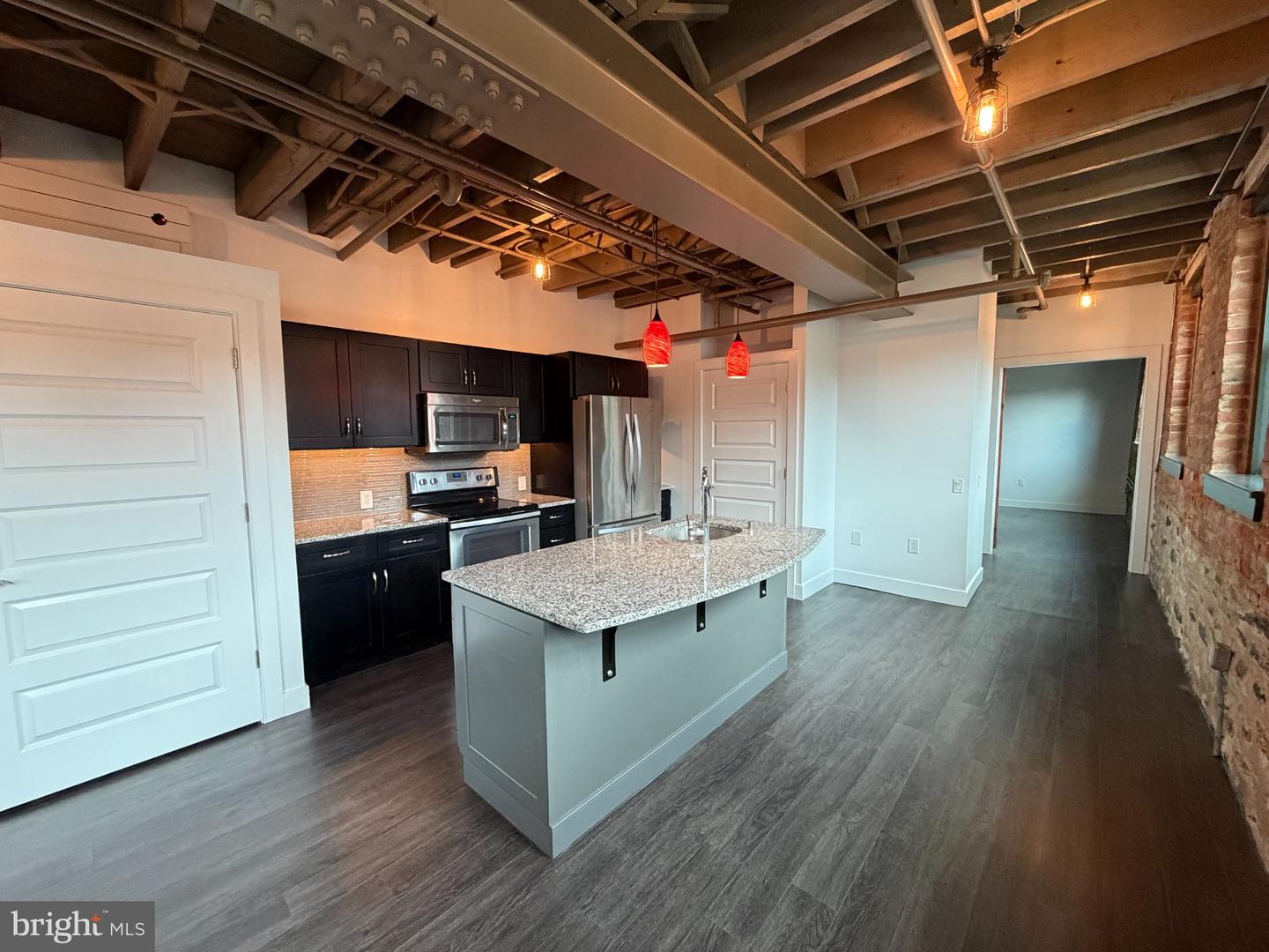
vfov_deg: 85.7
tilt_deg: -4.6
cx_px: 634
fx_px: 513
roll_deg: +1.0
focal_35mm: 14
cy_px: 476
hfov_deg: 102.1
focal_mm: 2.22
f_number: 2.2
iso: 500
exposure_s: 1/60
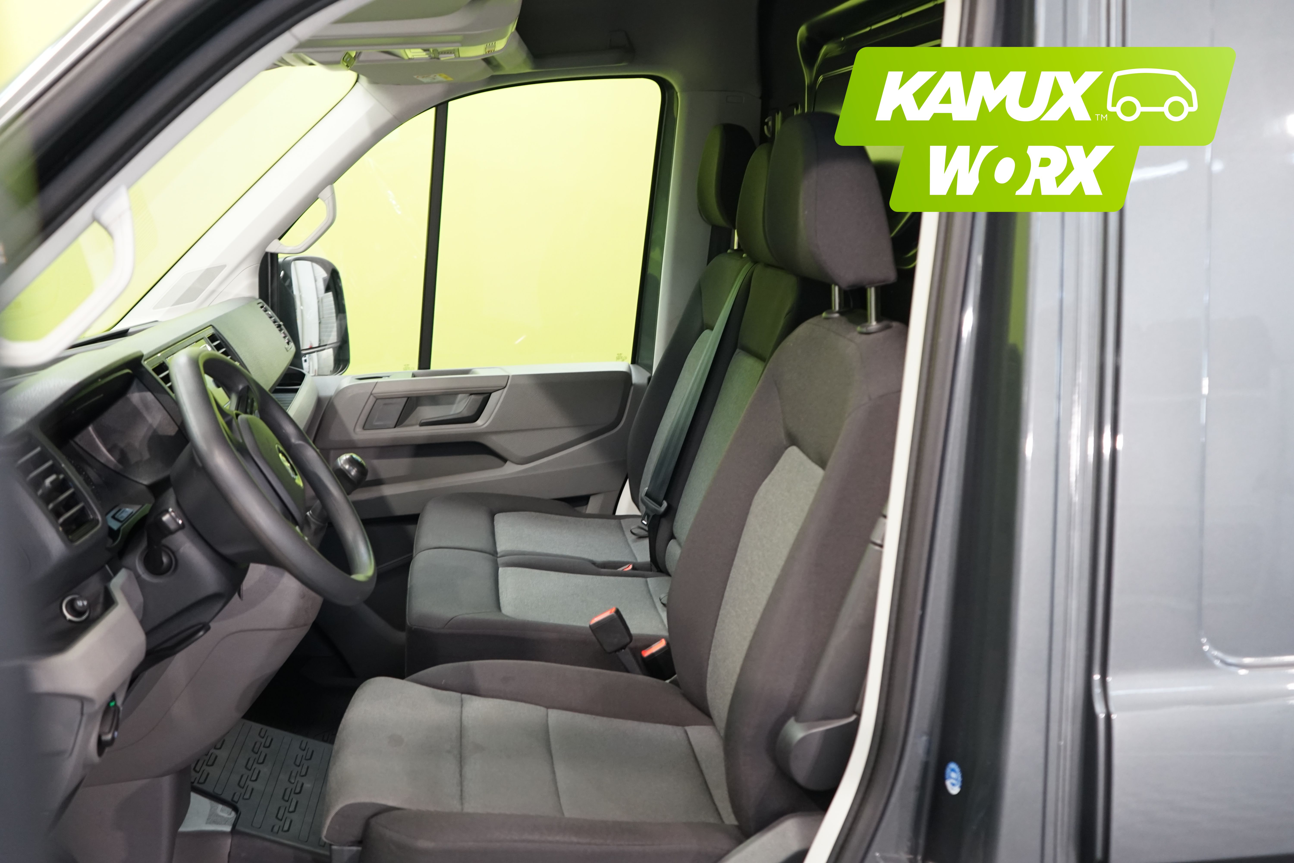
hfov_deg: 57.2
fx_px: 1186
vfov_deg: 40.0
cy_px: 432
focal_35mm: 33
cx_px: 647
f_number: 4
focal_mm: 33
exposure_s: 1/40
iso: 1250
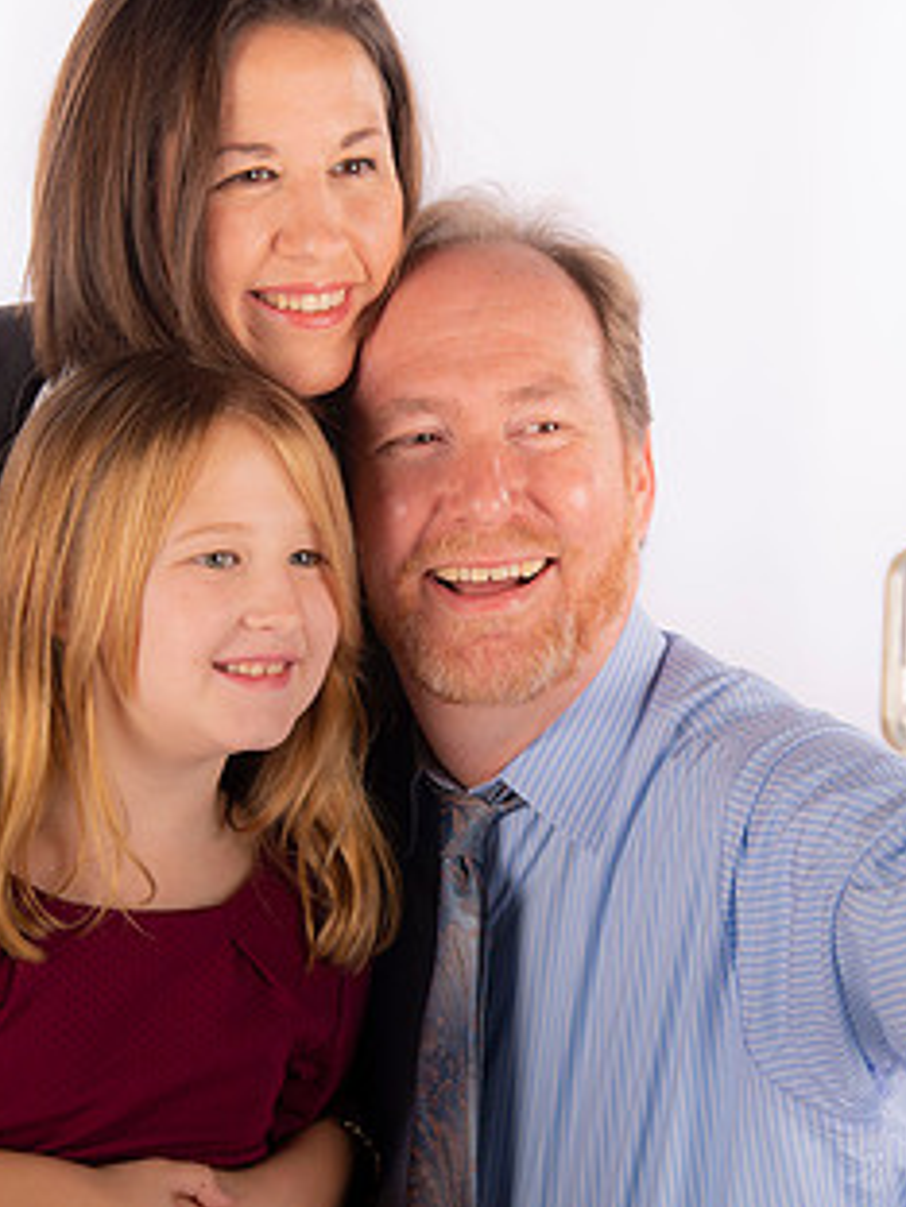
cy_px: 526
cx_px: 507
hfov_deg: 12.8
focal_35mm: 116
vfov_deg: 17.0
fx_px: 4048
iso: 100
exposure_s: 1/200
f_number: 5.6
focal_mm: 65
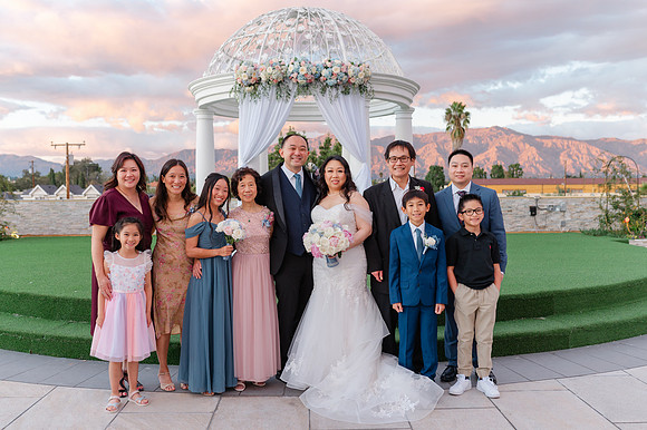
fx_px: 629
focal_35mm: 35
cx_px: 324
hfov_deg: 54.5
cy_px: 215
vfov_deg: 37.8
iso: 160
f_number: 4
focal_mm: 35
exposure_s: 1/125
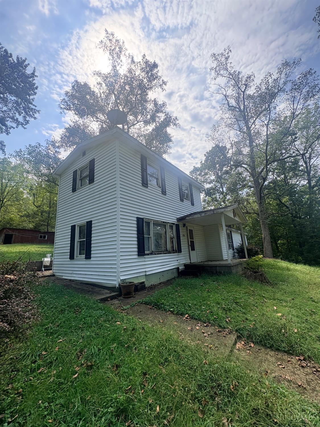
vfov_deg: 102.1
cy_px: 214
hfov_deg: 85.7
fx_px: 173
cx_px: 160
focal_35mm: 14
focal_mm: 2.22
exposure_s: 1/1217
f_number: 2.2
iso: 64
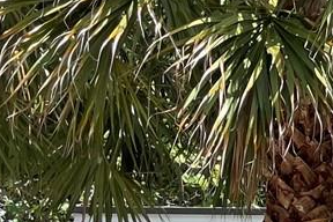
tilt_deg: +5.0
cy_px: 265
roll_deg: -0.1
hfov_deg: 11.2
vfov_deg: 9.0
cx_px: 821
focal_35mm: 150
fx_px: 1387
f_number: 1.6
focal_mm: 4.2
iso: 50
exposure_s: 1/1715
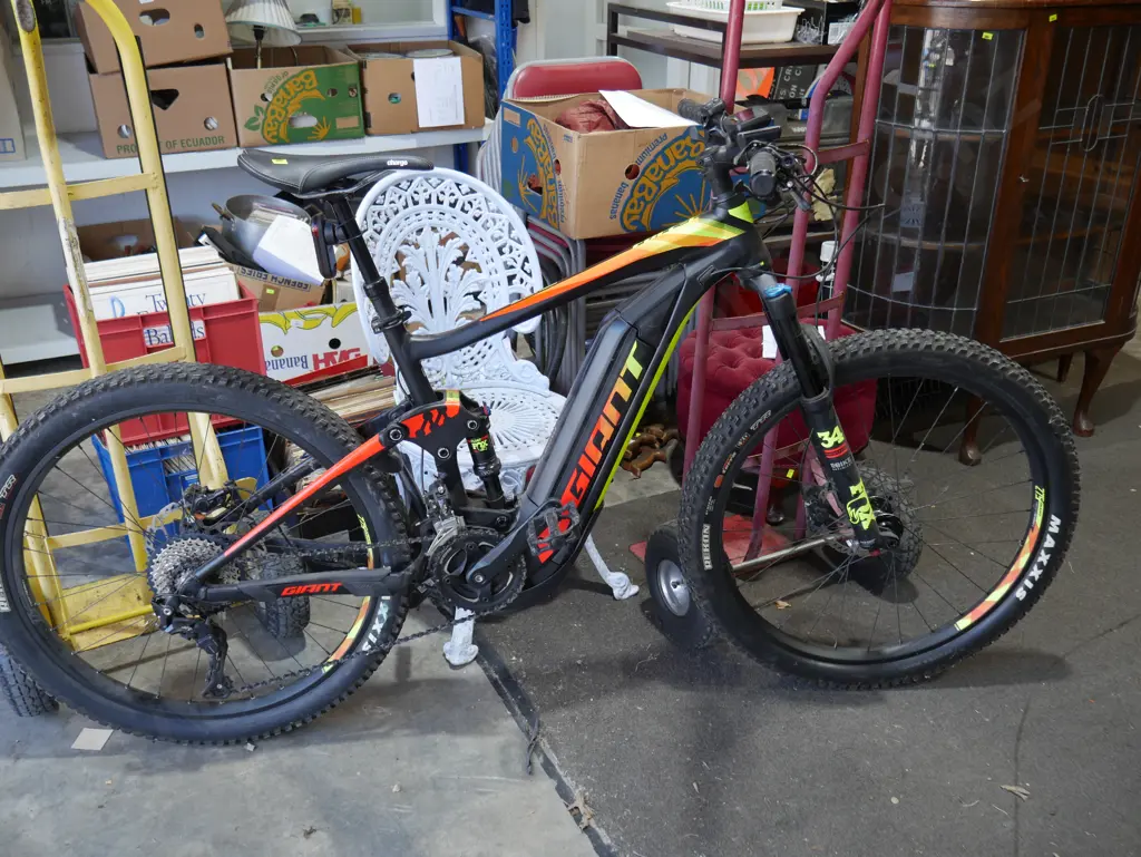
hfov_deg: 56.8
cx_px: 570
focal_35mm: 32
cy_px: 428
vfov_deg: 44.2
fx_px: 1055
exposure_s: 1/60
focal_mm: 16
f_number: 3.6
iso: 200
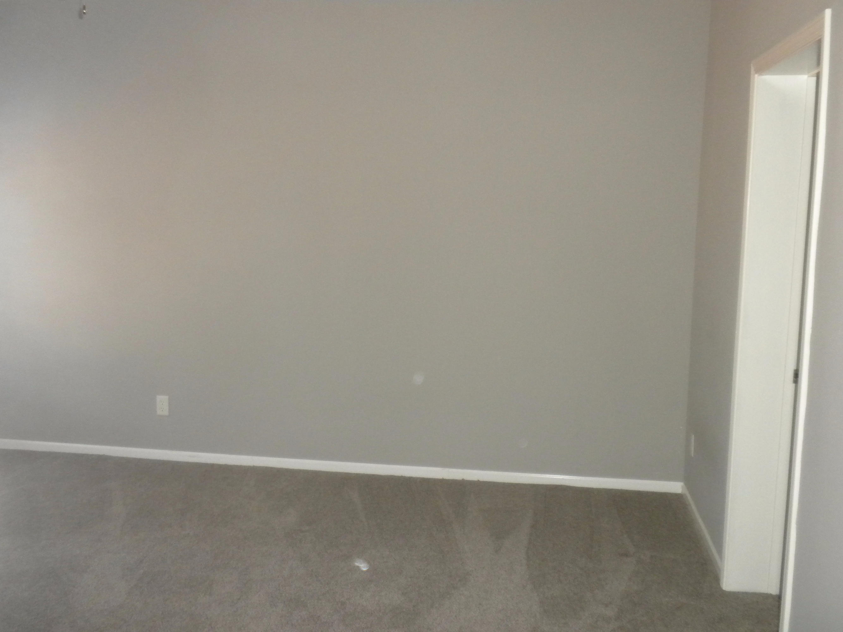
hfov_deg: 50.1
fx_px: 901
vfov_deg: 38.7
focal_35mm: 37
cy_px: 316
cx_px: 422
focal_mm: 6.6
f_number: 3.5
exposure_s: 1/30
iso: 400
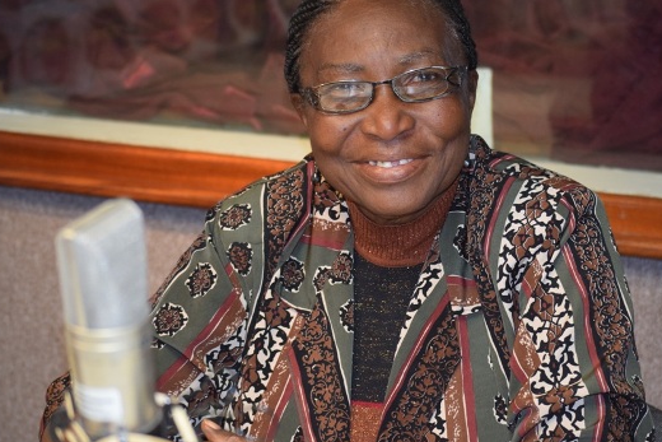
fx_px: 1869
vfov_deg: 13.5
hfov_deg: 20.1
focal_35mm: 102
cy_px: 208
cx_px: 353
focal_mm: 55
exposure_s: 1/60
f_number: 4.2
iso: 1000
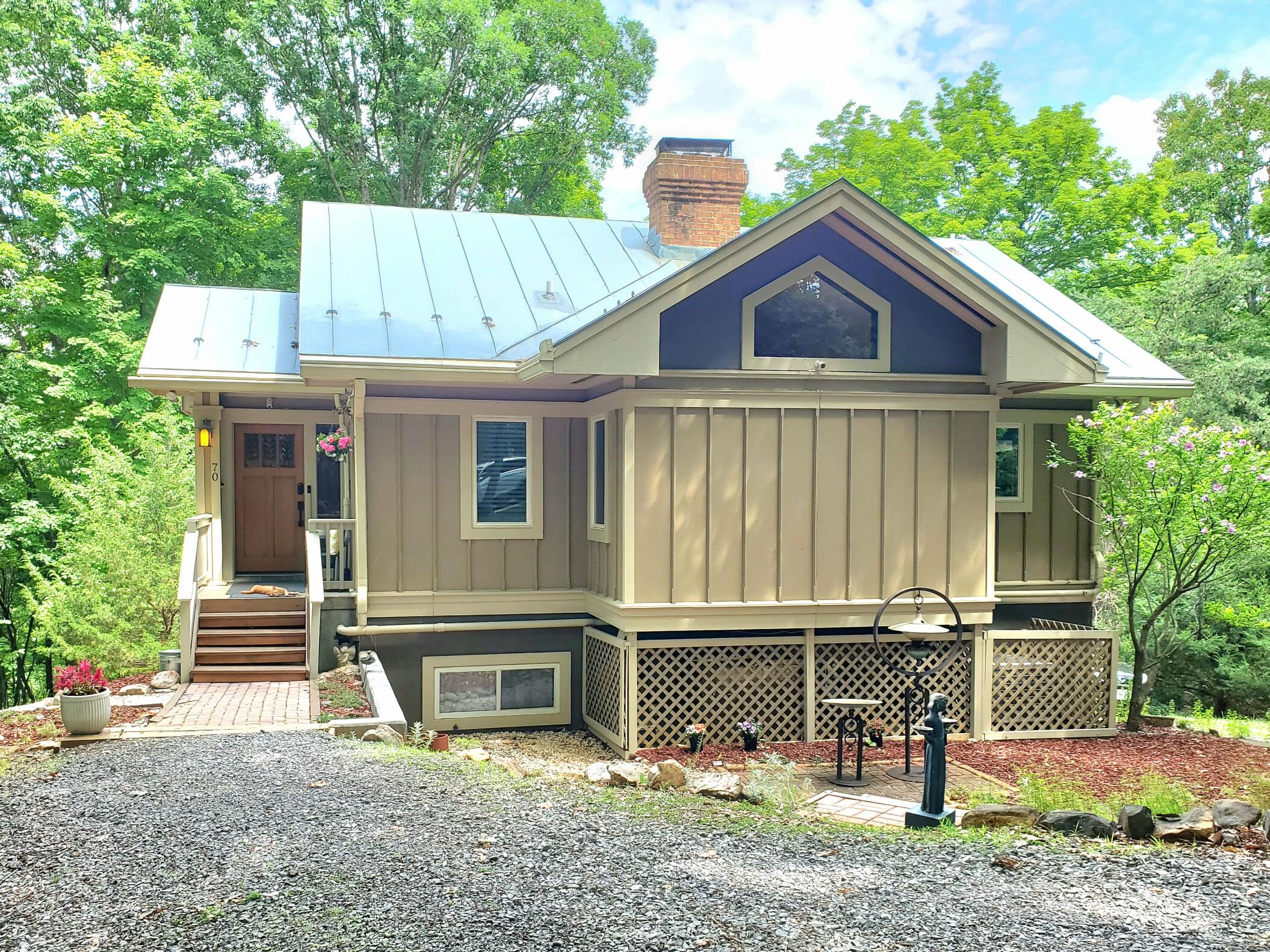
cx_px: 635
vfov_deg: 53.1
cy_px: 476
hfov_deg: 67.3
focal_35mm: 26
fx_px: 954
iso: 50
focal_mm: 4.3
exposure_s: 1/208
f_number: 2.4
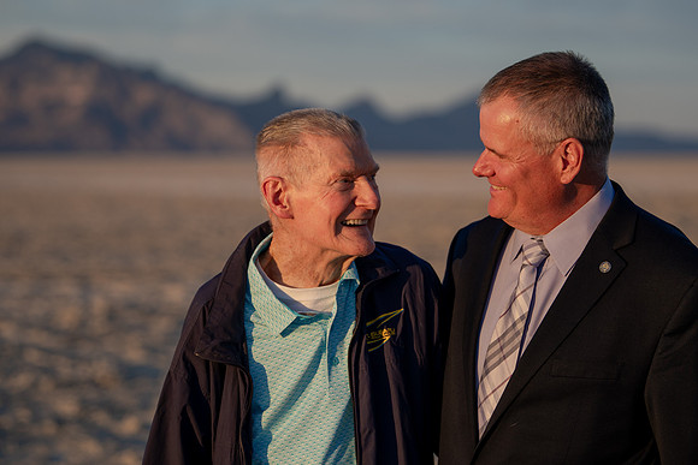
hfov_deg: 17.1
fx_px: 2319
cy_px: 192
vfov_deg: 11.5
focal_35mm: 120
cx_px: 349
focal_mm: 95
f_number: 2.8
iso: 200
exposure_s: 1/1000
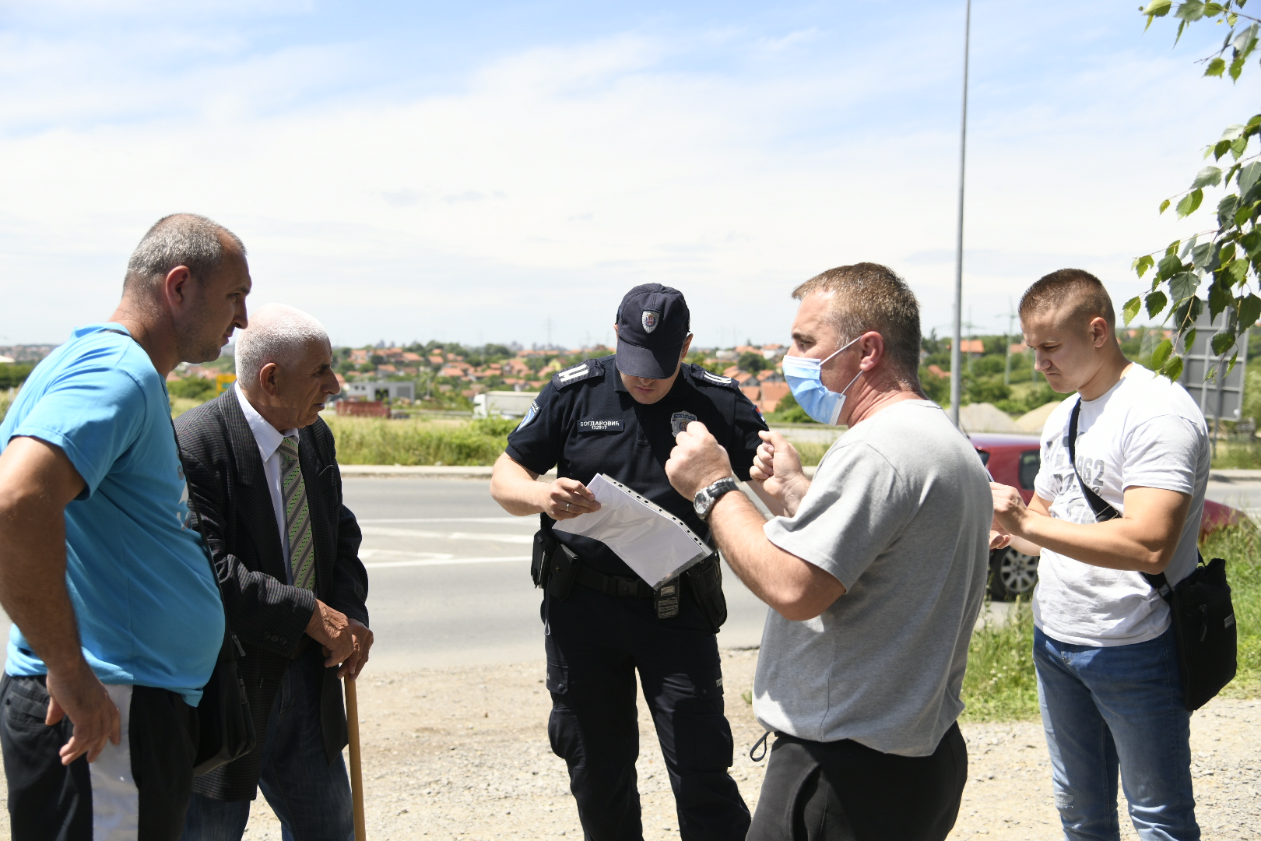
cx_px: 630
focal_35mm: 38
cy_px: 420
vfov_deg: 35.1
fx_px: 1331
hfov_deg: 50.7
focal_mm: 38
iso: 200
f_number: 4
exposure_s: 1/1250
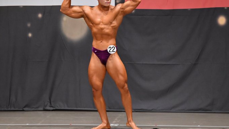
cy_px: 56
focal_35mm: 260
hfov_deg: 8.3
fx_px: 1579
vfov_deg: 4.7
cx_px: 108
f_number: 5.6
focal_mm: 145
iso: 6400
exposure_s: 1/400
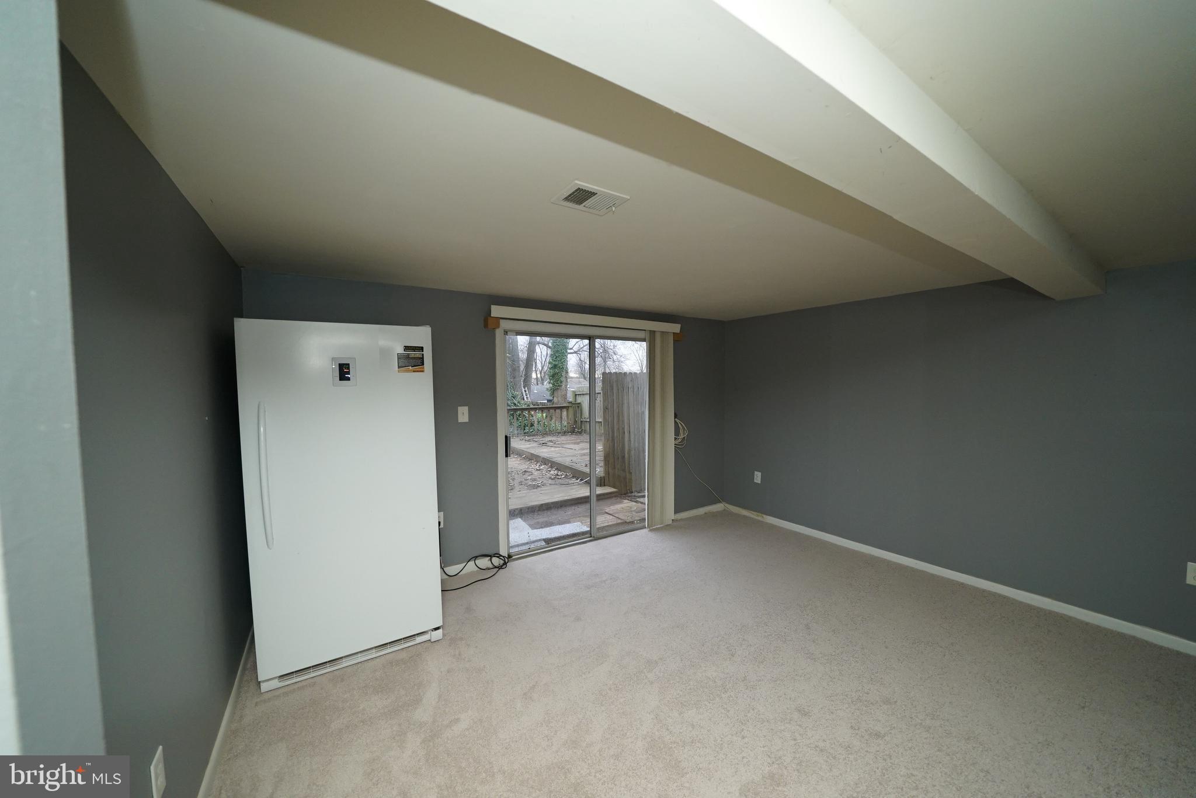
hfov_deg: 112.6
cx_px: 598
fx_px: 399
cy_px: 399
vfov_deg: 90.1
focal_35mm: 12
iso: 3200
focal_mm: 12
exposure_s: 1/160
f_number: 4
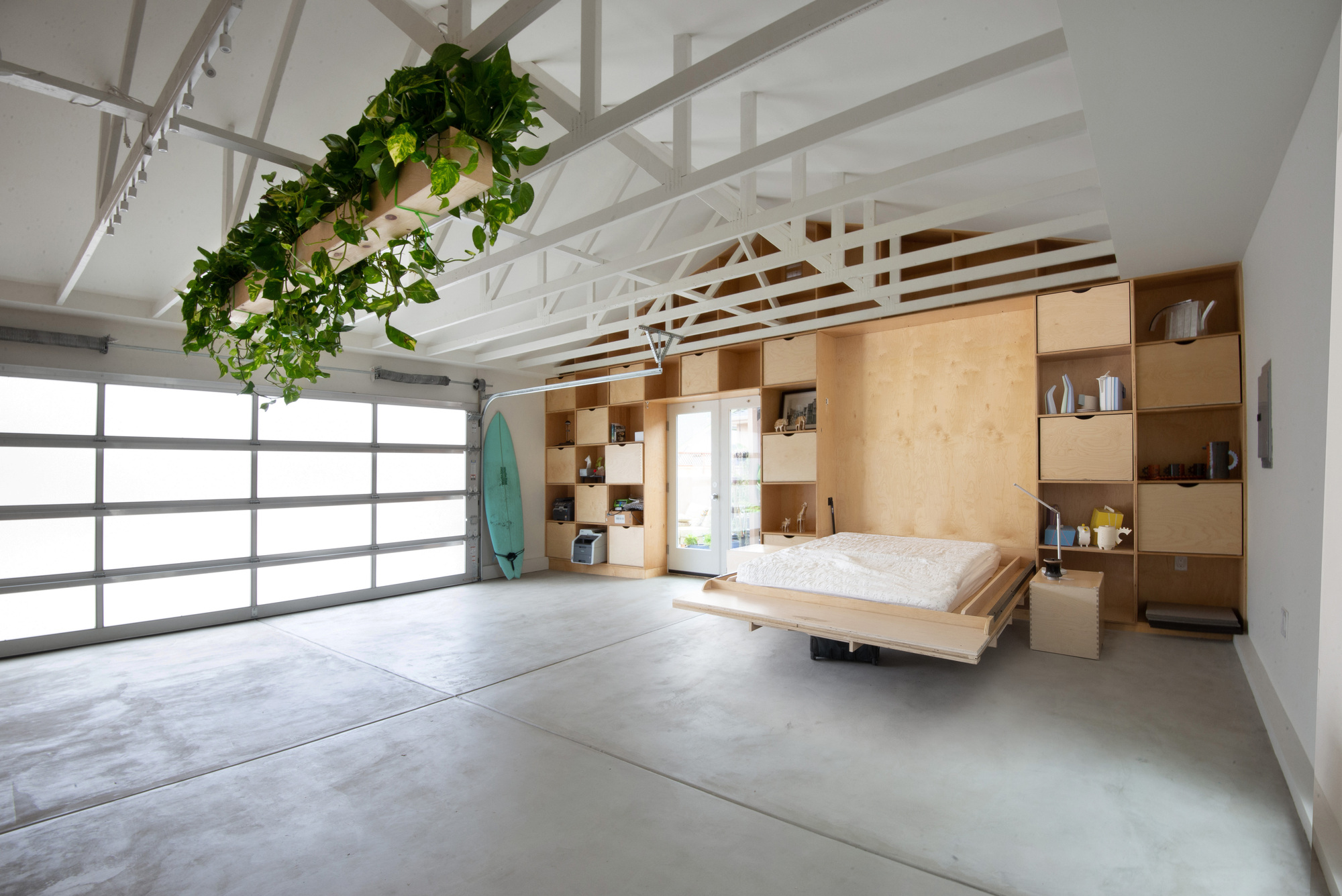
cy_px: 448
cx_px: 671
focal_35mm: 16
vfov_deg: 73.8
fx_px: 597
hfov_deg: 96.7
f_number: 22
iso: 500
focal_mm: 16
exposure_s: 1/4
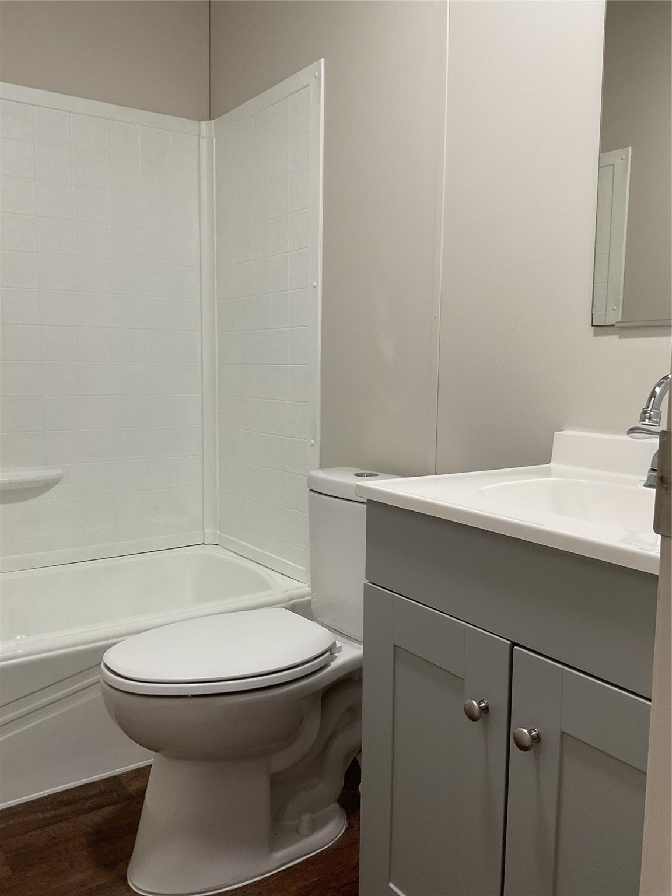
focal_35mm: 29
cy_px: 448
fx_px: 751
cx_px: 336
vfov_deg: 61.7
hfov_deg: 48.2
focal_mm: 3
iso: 80
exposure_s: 1/60
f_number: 1.8
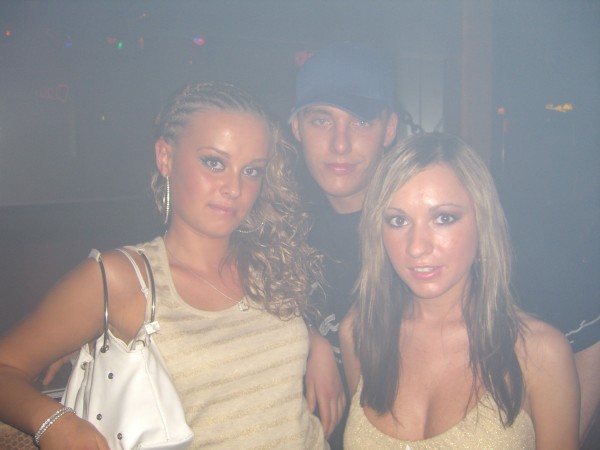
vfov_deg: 37.7
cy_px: 225
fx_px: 659
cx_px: 300
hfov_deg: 49.0
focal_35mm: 38
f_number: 2.8
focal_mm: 7.9
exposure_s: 1/60
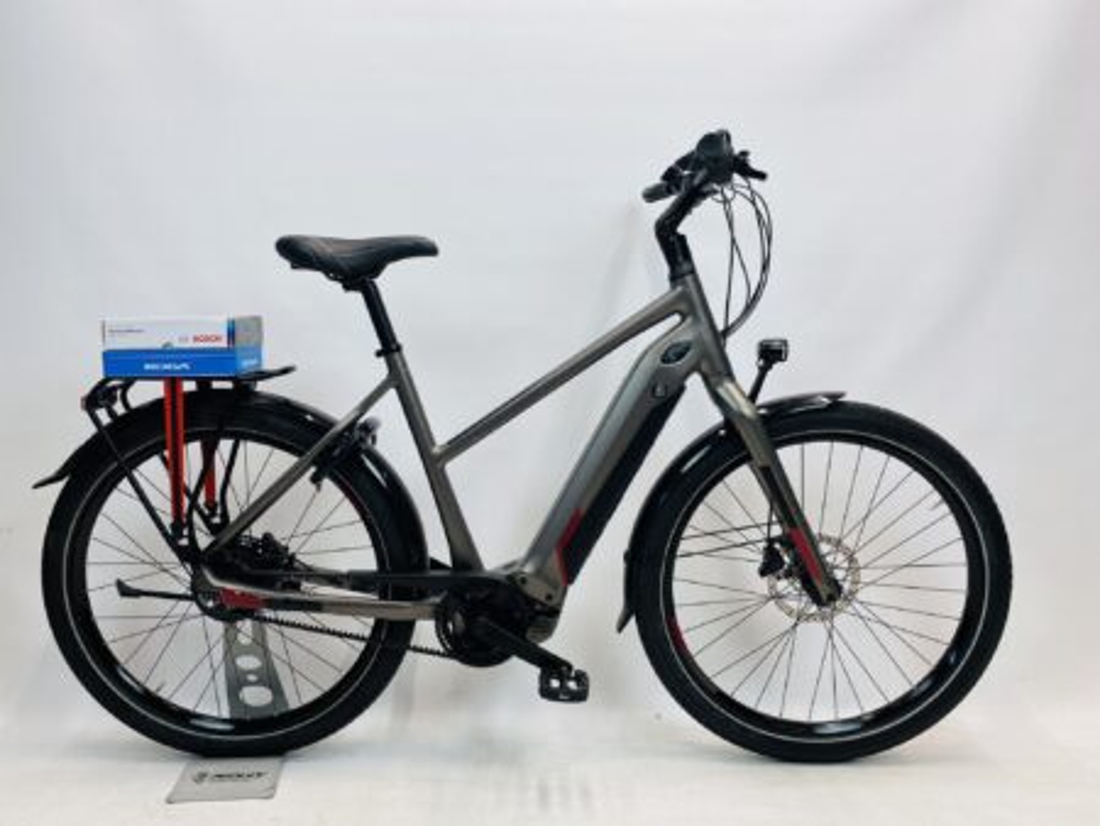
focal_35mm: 26
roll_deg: +0.2
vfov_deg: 53.1
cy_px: 413
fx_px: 827
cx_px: 550
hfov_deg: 67.3
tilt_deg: -6.0
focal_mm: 4.25
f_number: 1.8
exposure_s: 1/100
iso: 50
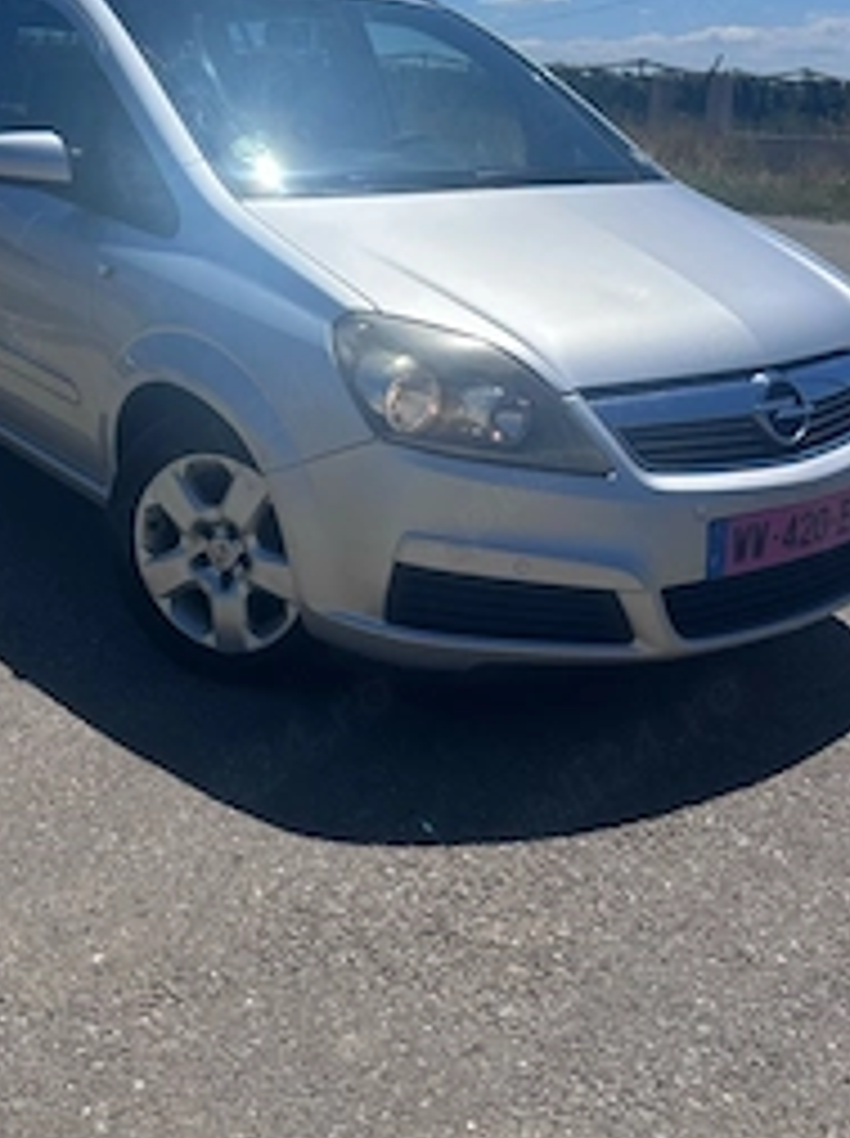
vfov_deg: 48.9
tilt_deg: -16.6
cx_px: 337
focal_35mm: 38
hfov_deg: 37.5
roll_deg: -2.4
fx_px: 1247
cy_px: 486
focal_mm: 6.86
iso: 80
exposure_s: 1/8929
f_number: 1.78
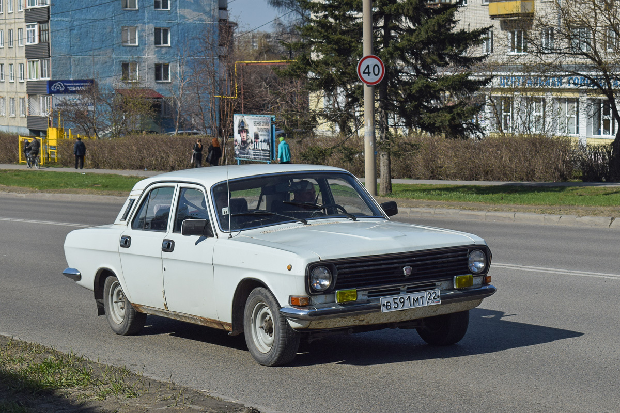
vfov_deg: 17.5
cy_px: 206
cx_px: 310
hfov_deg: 26.0
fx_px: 1343
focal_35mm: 78
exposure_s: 1/1000
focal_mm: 52
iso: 200
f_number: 8
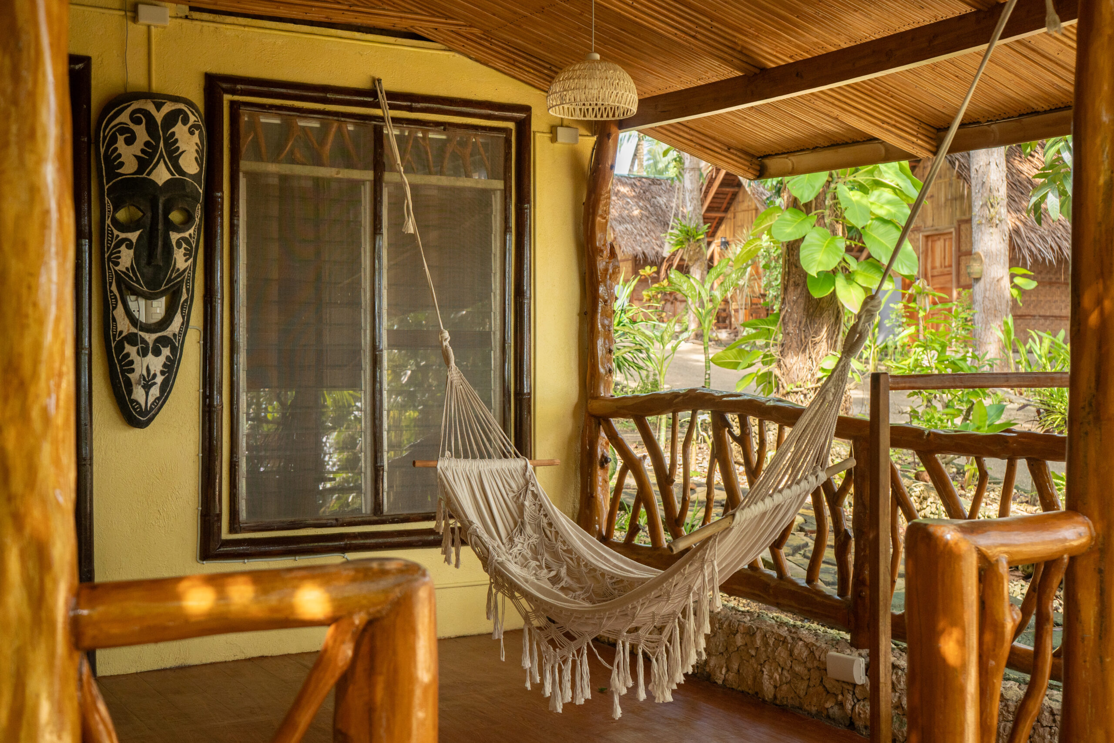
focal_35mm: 42
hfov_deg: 46.4
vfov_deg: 31.9
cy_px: 372
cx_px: 557
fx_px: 1300
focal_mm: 42
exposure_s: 1/250
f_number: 5.6
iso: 640
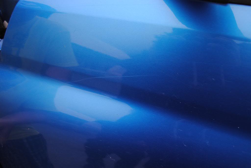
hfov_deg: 61.9
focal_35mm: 30
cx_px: 126
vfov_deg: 43.7
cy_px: 84
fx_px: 209
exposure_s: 1/80
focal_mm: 20
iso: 200
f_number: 4.5
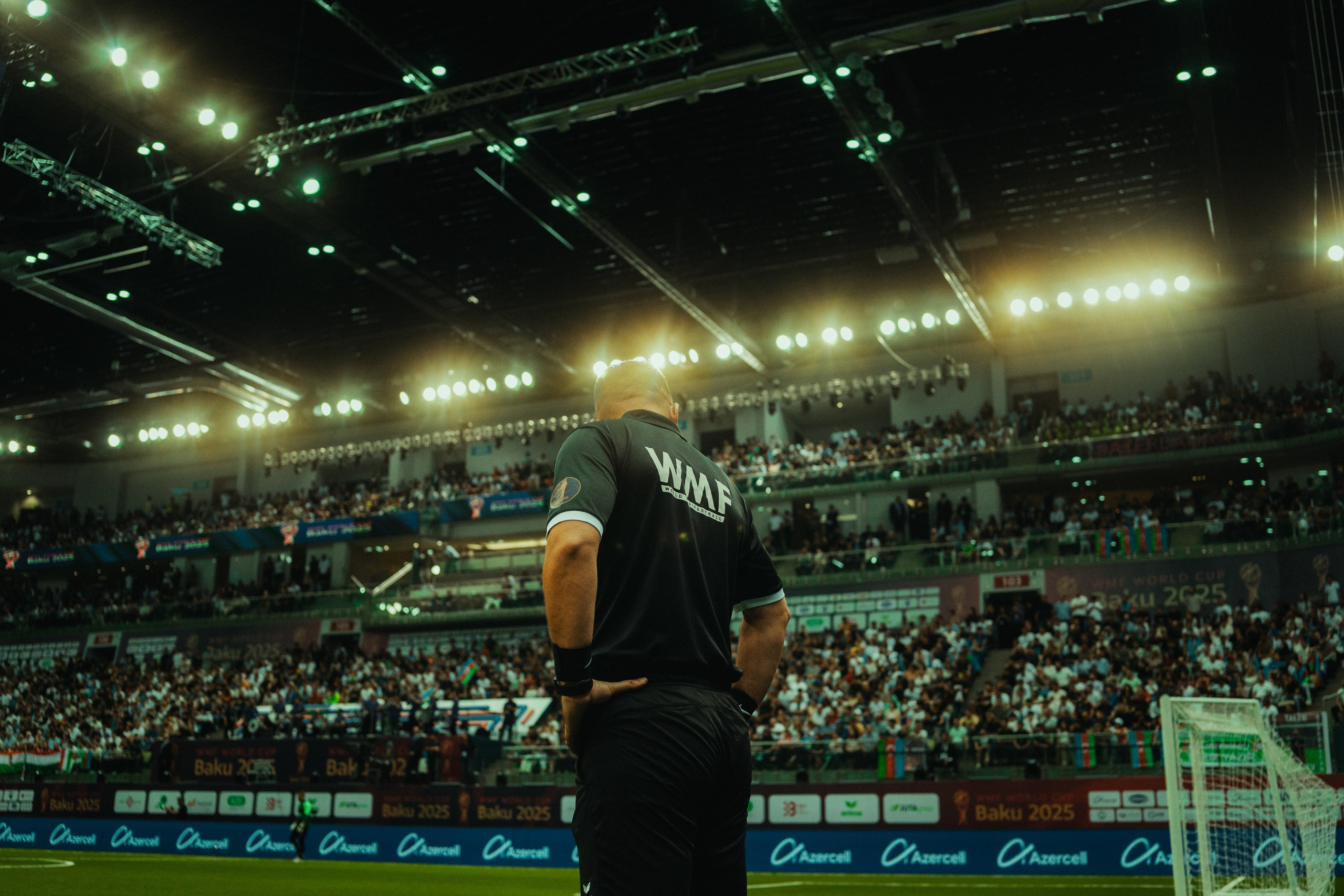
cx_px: 672
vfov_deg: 37.9
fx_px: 1307
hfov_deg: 54.4
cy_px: 448
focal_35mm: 35
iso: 1600
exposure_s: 1/200
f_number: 3.5
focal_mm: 35
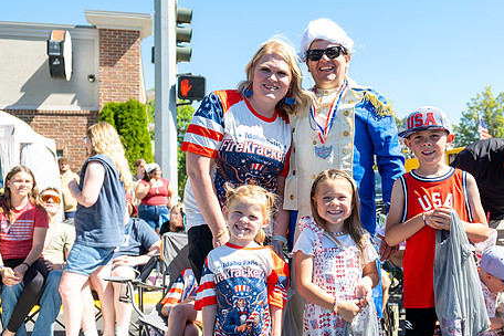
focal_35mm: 40
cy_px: 156
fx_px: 560
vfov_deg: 33.4
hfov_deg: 47.7
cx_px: 332
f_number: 2.8
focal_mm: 24
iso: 100
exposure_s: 1/500
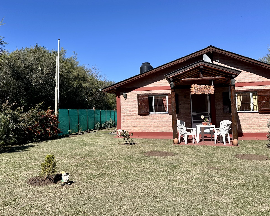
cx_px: 110
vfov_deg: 46.9
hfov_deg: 56.8
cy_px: 89
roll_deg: -0.5
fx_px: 248
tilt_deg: +5.0
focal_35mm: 31
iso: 80
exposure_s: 1/4348
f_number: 1.78
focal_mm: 6.86
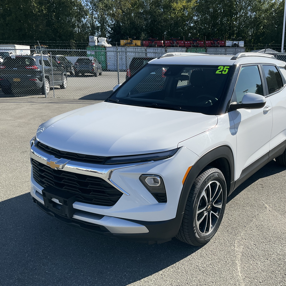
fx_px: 327
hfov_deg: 46.7
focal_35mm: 35
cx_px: 183
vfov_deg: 47.2
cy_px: 146
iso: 25
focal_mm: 3
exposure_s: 1/1786
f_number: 1.8
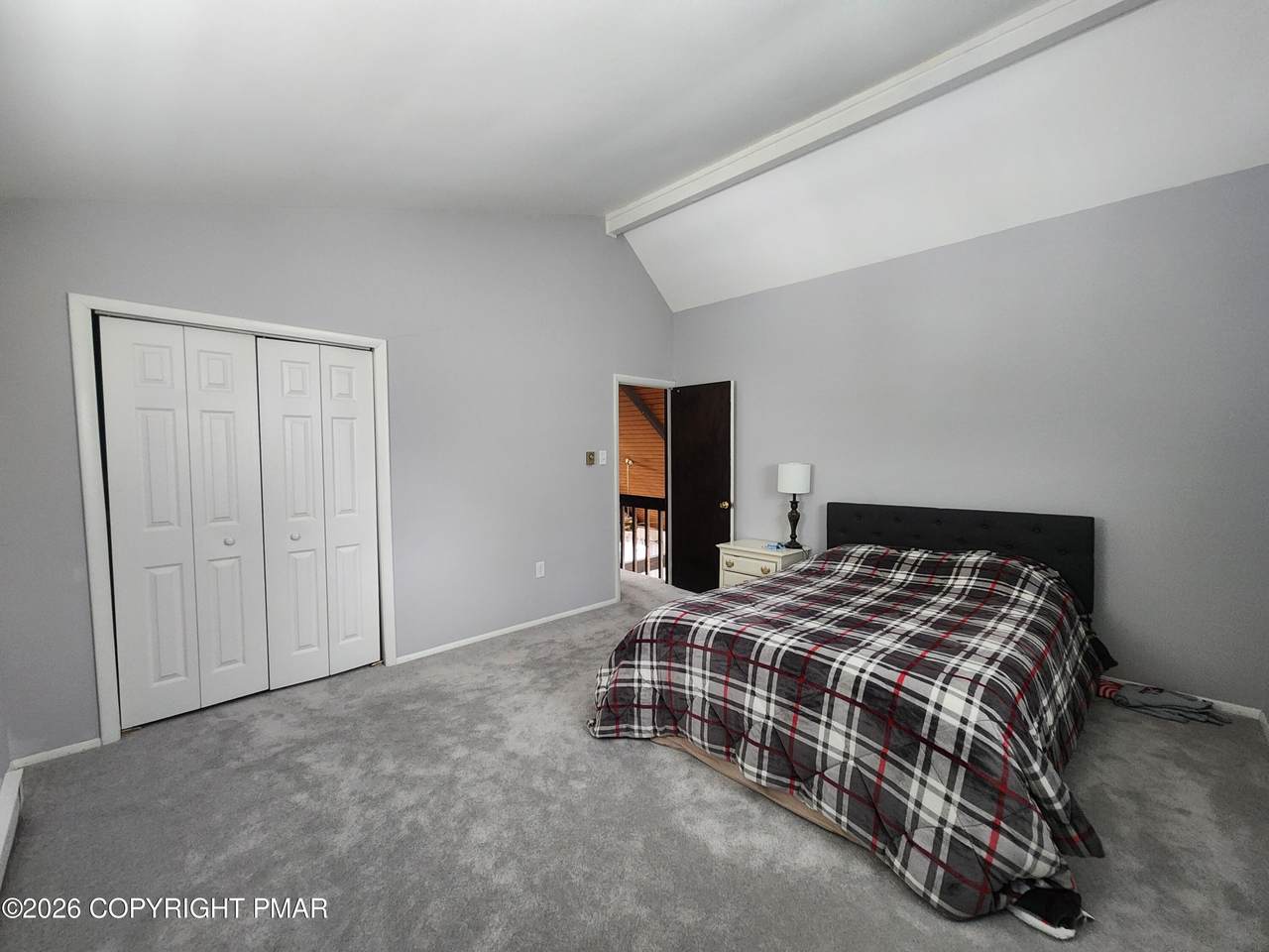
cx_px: 634
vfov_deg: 89.9
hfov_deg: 106.2
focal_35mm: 13
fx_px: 477
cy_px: 476
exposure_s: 1/30
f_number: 2.2
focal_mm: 2.2
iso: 500
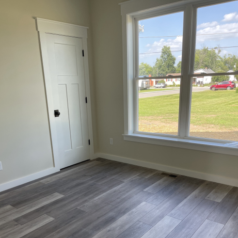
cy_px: 156
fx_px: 233
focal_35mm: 30
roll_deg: +2.4
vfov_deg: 53.1
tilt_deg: -17.9
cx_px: 118
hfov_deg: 54.0
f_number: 1.6
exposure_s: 1/247
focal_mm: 5.1
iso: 32
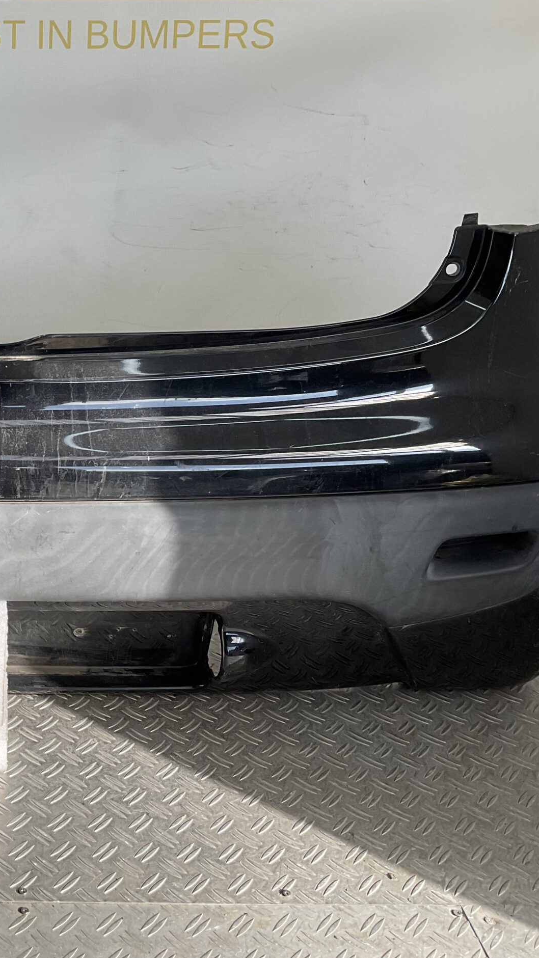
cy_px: 484
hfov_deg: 25.7
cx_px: -47
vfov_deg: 47.4
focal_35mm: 43
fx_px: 1093
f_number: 1.8
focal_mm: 3
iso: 16
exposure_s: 1/406
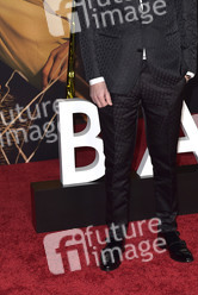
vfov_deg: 20.2
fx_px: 823
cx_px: 140
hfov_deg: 13.7
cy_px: 68
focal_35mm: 100
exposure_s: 1/250
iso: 1000
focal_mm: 62
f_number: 6.3
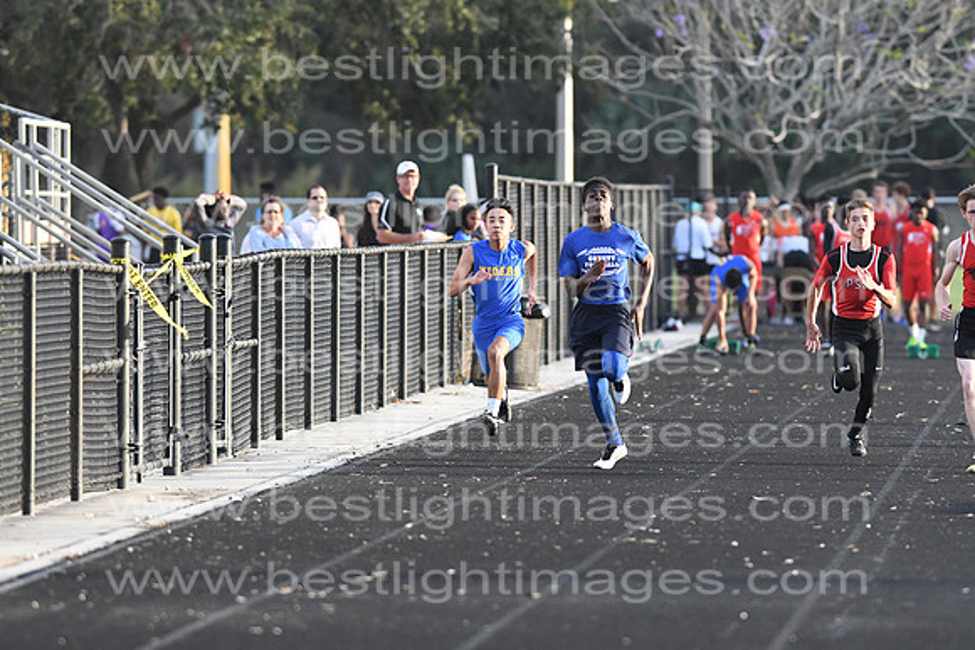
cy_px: 325
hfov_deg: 4.6
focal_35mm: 450
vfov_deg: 3.1
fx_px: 12190
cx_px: 488
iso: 2000
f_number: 4
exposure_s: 1/2000
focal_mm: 300
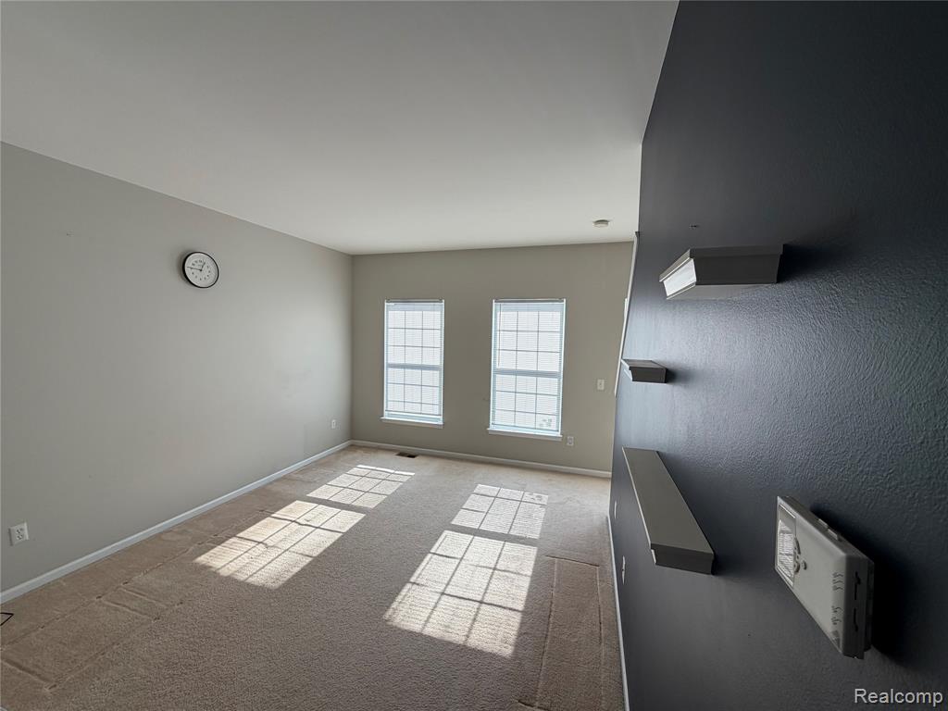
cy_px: 356
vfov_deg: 85.7
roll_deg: -1.5
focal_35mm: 14
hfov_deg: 102.1
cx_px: 474
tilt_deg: -3.4
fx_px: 383
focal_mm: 2.22
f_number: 2.2
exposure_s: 1/187
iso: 40
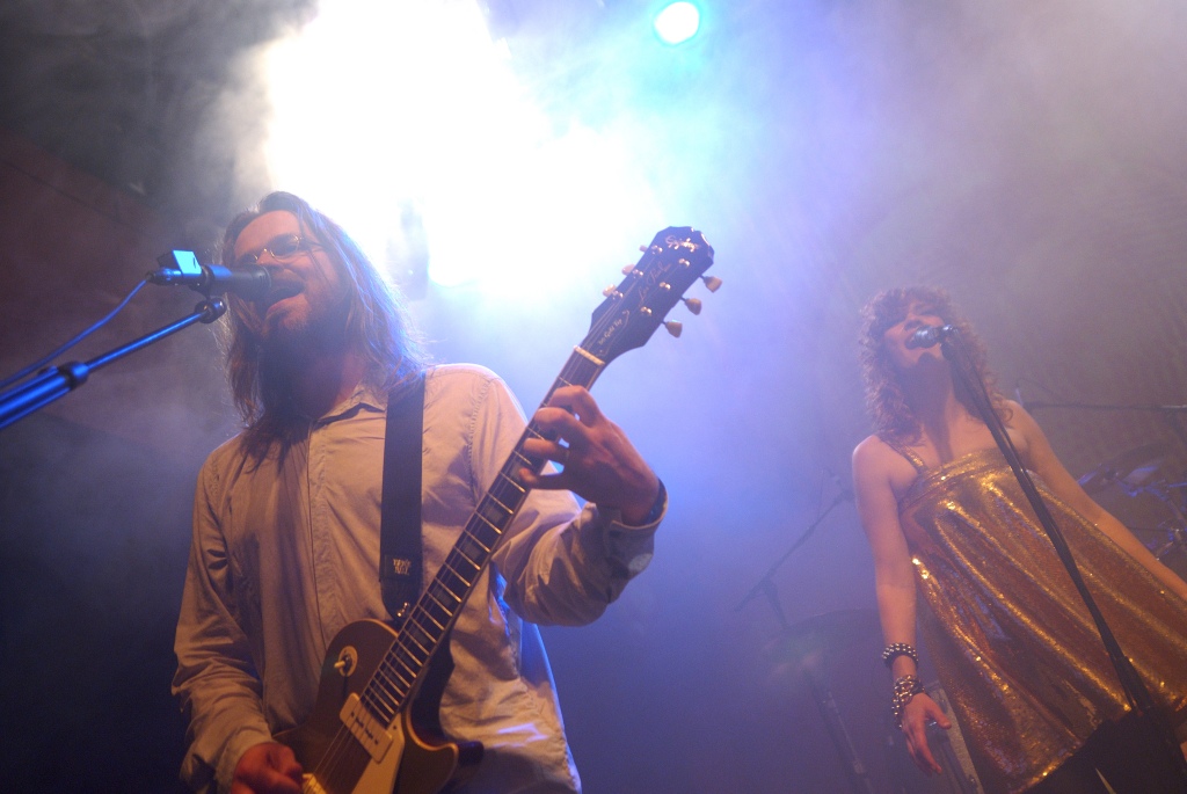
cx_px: 594
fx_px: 990
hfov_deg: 61.9
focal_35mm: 30
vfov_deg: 43.7
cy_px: 397
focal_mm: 20
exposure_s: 1/125
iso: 640
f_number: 2.8
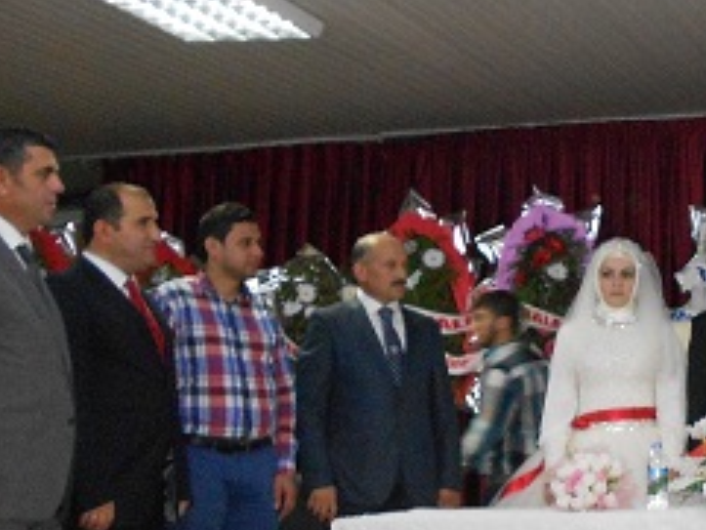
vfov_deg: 21.0
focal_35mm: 70
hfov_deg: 26.0
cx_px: 744
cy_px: 284
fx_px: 1428
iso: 400
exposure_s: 1/25
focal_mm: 4.6
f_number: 3.2
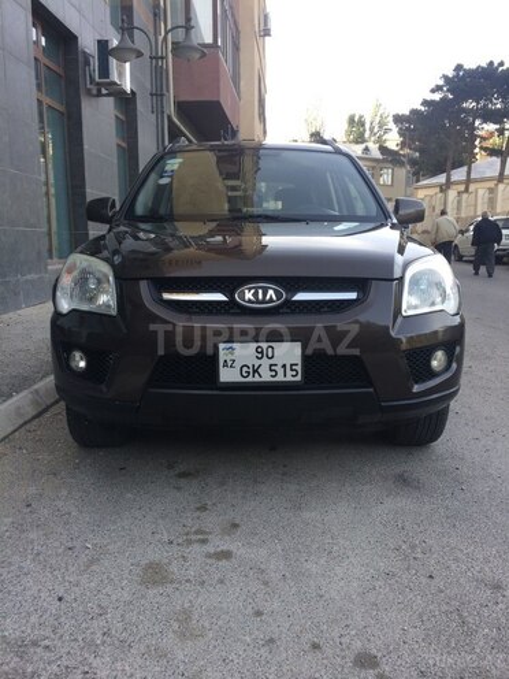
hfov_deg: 48.2
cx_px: 254
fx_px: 569
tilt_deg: -9.1
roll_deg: +2.9
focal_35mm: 29
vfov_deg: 61.7
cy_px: 340
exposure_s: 1/129
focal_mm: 4.15
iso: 32
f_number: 2.2
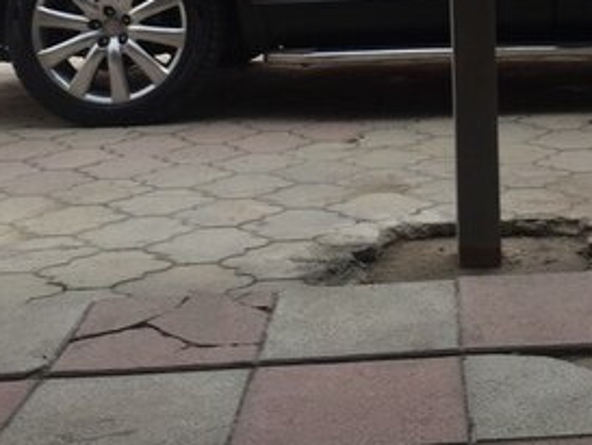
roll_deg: +1.0
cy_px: -77
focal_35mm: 70
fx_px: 1198
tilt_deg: -0.3
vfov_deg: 19.9
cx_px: 499
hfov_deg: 27.1
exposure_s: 1/100
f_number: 2.2
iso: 32
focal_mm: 4.15
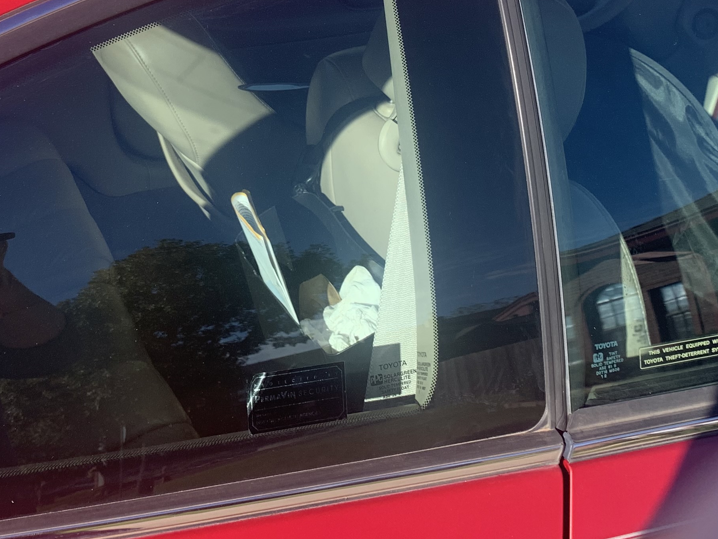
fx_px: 1203
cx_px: 234
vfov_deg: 24.2
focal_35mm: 58
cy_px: 9
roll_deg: -2.7
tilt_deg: -21.3
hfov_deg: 32.9
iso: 25
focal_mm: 4.25
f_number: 1.8
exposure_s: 1/815
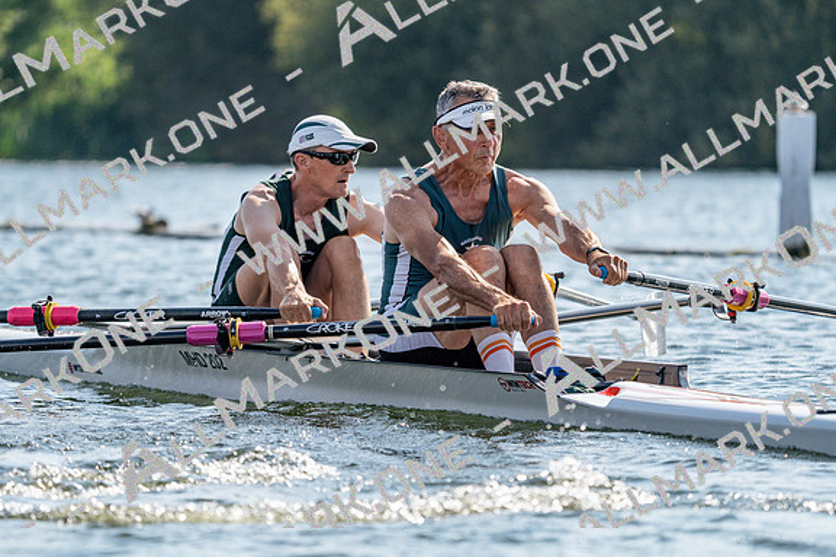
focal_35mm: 314
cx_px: 417
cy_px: 279
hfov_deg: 6.6
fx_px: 7291
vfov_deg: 4.4
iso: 250
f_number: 6.3
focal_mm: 312
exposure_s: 1/1600
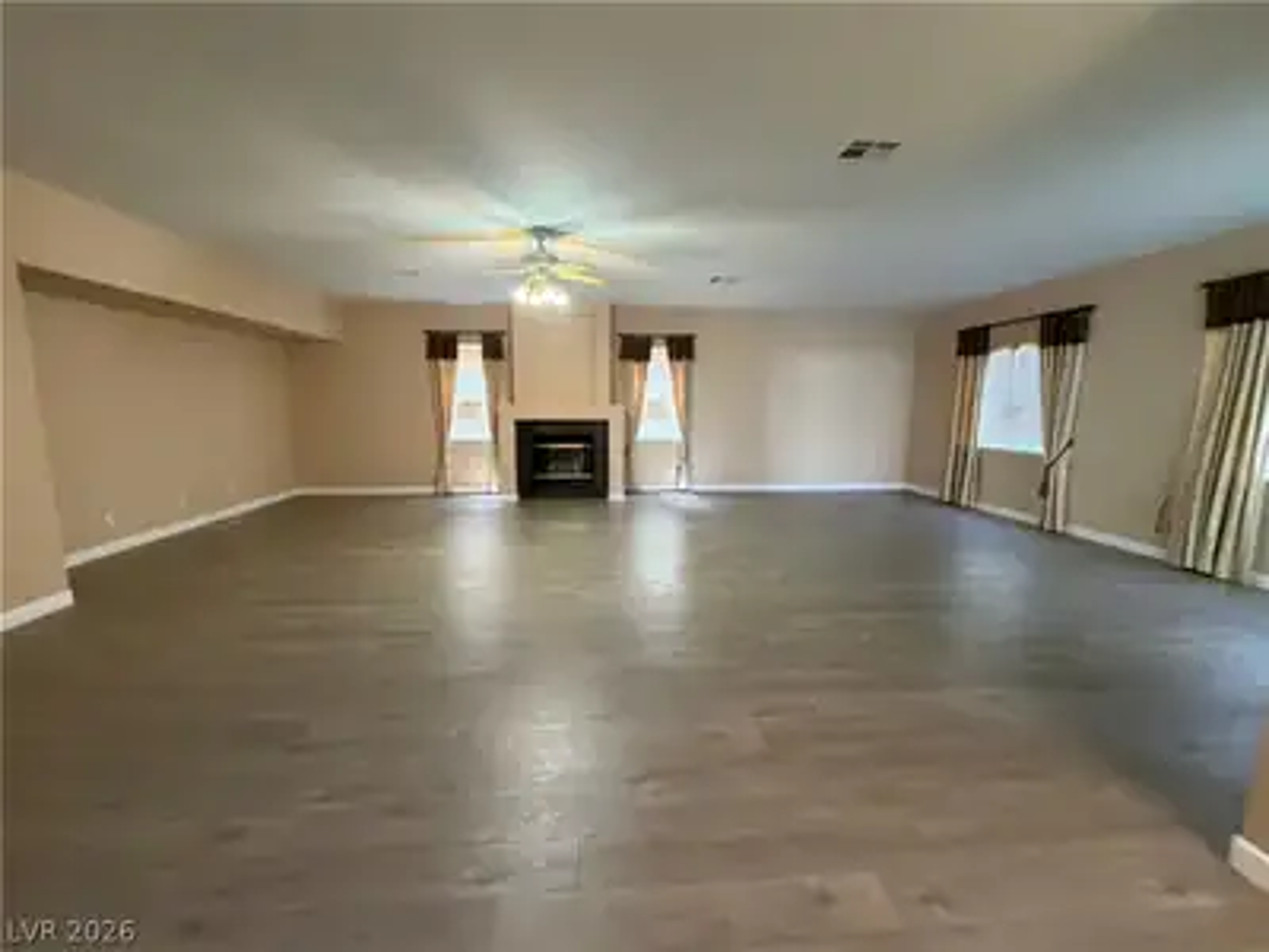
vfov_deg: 85.7
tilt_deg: -11.6
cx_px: 634
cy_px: 476
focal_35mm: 14
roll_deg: +2.9
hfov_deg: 102.1
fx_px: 513
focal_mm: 2.22
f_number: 2.2
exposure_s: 1/60
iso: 320
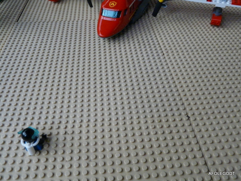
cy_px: 90
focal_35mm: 33
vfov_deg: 42.9
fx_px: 230
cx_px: 120
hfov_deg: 55.4
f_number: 2.8
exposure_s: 1/160
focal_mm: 5.5
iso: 500
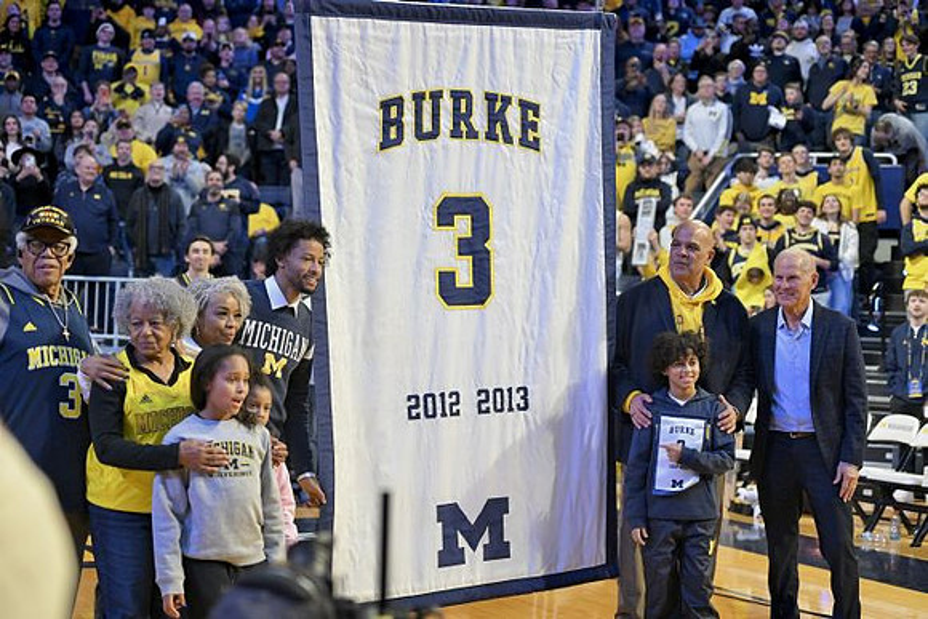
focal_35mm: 70
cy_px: 310
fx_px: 1805
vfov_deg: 19.5
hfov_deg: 28.8
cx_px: 464
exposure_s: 1/800
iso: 4000
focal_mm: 70
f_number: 2.8
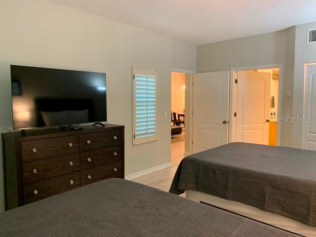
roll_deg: +0.3
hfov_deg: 67.3
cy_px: 118
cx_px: 158
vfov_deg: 53.1
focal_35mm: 26
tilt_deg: -5.5
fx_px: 237
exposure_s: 1/60
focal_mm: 4.25
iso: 250
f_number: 1.8
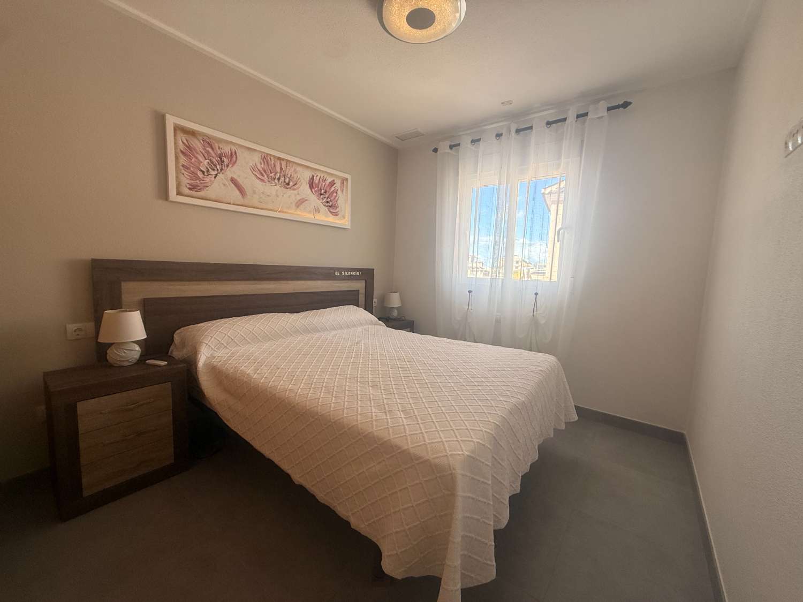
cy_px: 301
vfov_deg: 85.7
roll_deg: -1.9
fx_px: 325
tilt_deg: -5.5
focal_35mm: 14
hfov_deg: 102.1
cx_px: 402
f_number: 2.2
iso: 64
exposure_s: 1/157
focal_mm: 2.22
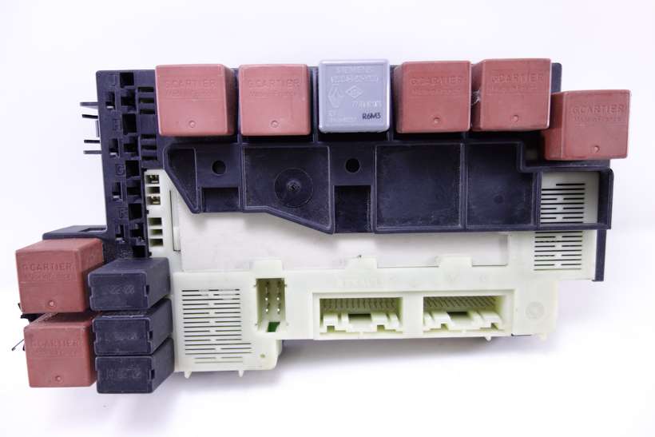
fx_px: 510
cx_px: 328
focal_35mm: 28
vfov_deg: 46.4
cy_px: 218
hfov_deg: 65.5
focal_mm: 10.4
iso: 125
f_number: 1.8
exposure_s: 1/60
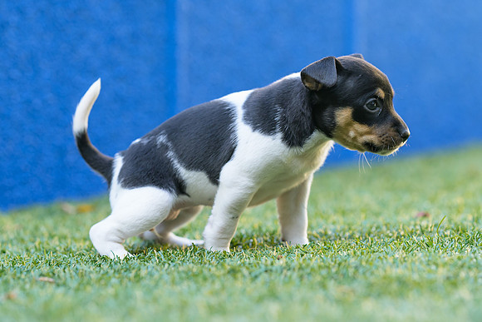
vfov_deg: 6.3
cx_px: 276
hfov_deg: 9.4
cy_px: 111
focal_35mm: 218
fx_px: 2920
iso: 800
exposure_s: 1/640
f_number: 2.8
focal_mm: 135
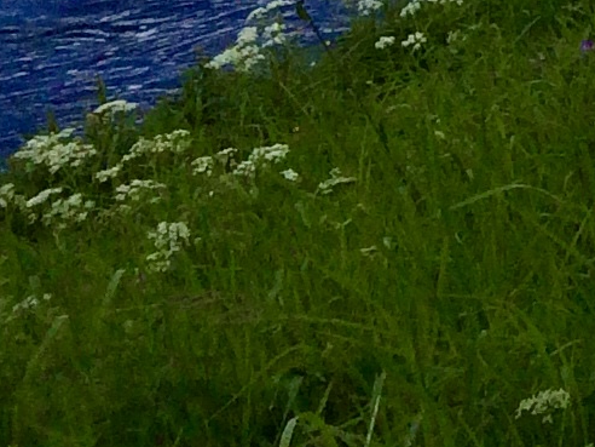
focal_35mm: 199
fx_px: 3421
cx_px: 1934
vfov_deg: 6.7
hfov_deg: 8.1
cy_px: -961
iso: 40
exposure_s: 1/3425
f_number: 2.2
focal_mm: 4.12
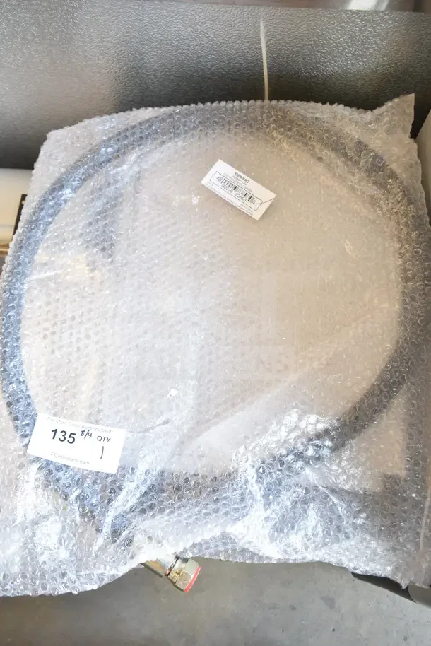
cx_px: 216
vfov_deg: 57.2
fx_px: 592
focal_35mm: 33
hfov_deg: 40.0
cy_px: 323
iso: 640
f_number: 3.8
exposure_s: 1/30
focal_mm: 22
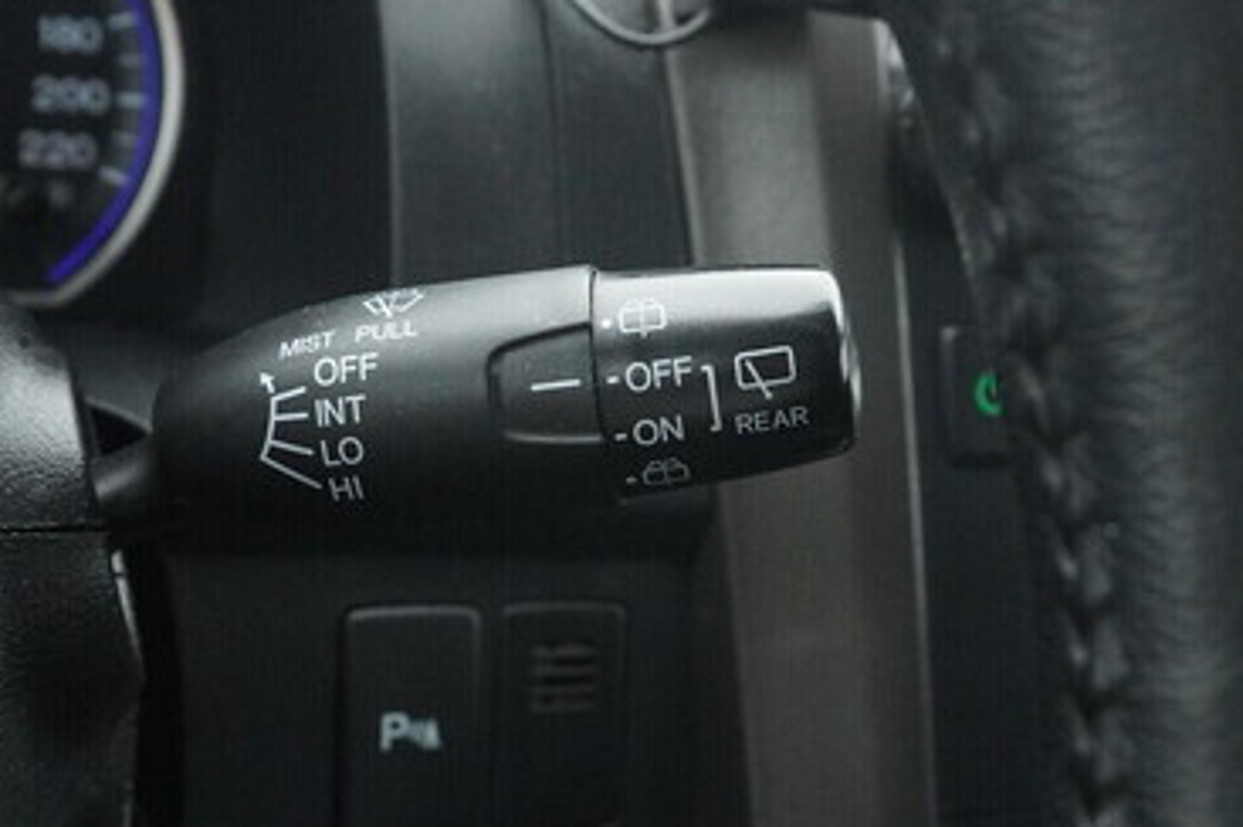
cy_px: 434
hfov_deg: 36.9
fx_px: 1863
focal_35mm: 54
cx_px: 583
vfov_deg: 25.0
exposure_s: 1/250
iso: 6400
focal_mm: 24
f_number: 6.3
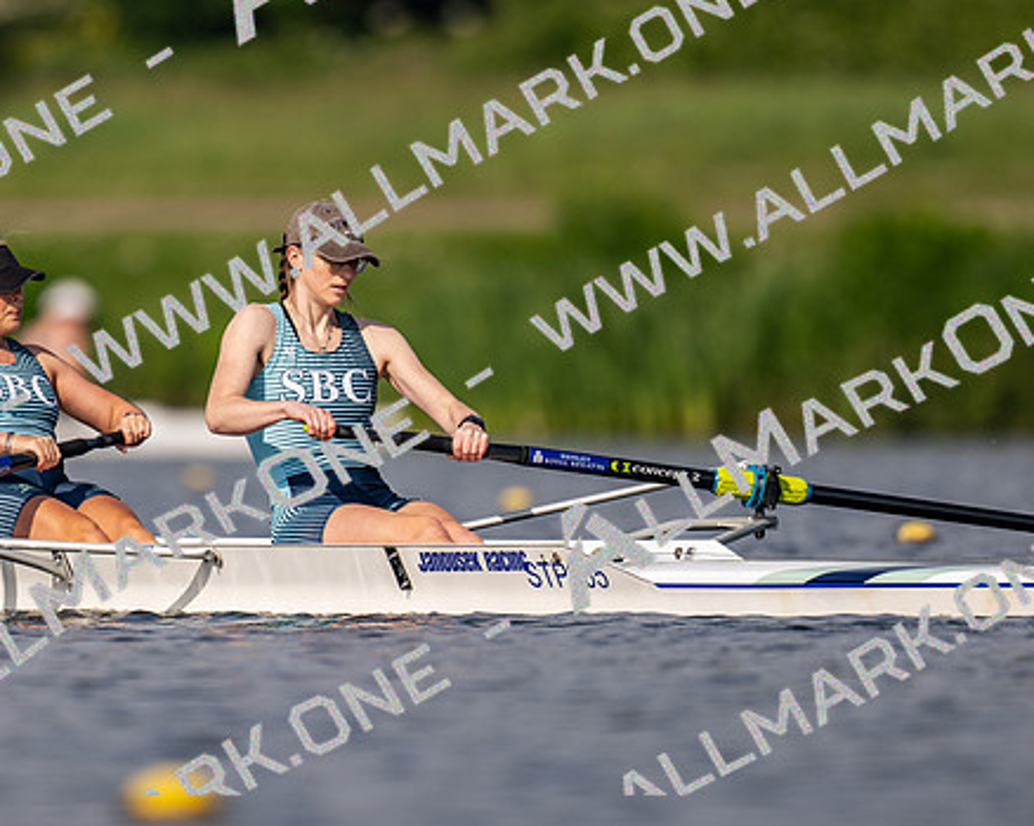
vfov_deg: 1.4
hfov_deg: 1.7
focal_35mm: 1120
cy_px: 391
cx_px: 359
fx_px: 34259
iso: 180
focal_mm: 600
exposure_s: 1/2500
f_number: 4
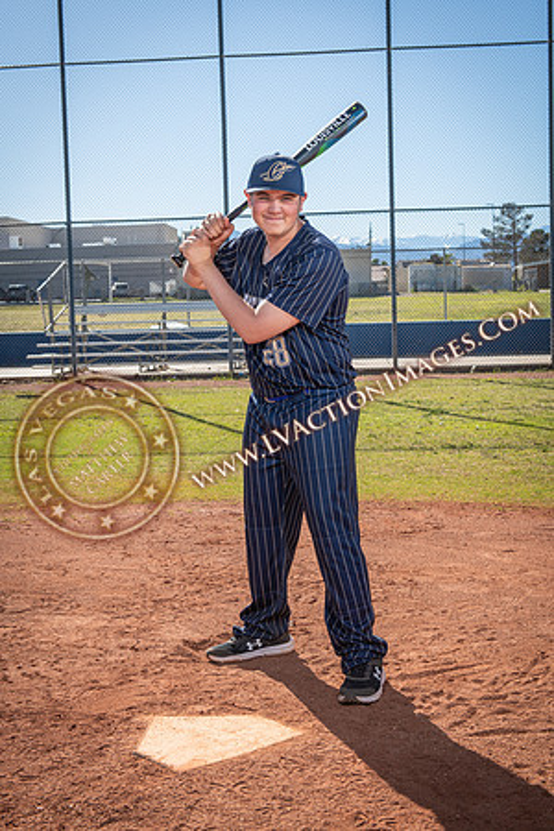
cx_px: 277
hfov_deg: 27.0
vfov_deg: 39.6
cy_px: 416
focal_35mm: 50
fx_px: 1154
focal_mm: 50
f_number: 8
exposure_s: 1/250
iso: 200
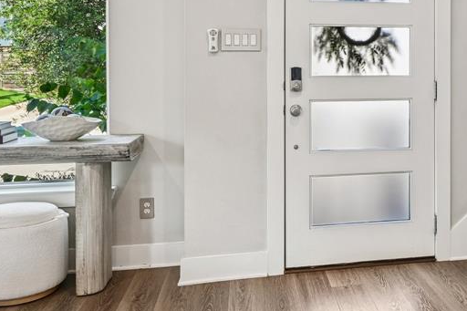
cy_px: 58
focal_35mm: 40
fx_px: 519
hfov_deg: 46.4
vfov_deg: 32.4
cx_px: 359
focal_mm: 20
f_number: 8
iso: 400
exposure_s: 1/125
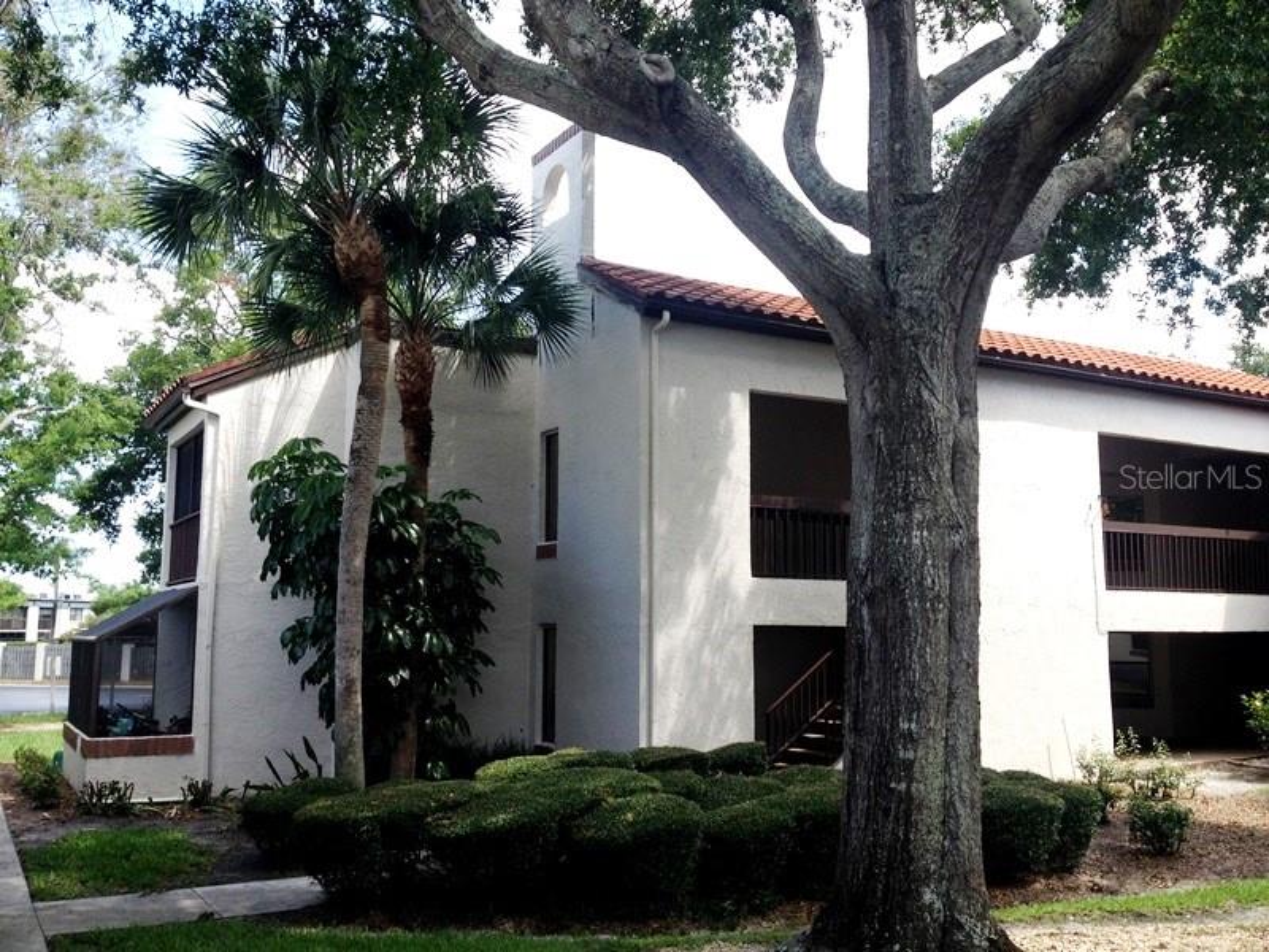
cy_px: 476
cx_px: 634
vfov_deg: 40.7
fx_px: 1283
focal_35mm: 35
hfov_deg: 52.6
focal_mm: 4.28
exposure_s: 1/449
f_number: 2.4
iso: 50
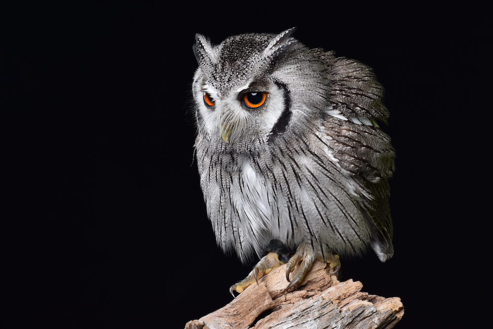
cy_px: 164
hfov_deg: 19.5
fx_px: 1438
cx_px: 246
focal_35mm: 105
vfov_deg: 13.0
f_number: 11
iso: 100
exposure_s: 1/125
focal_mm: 70
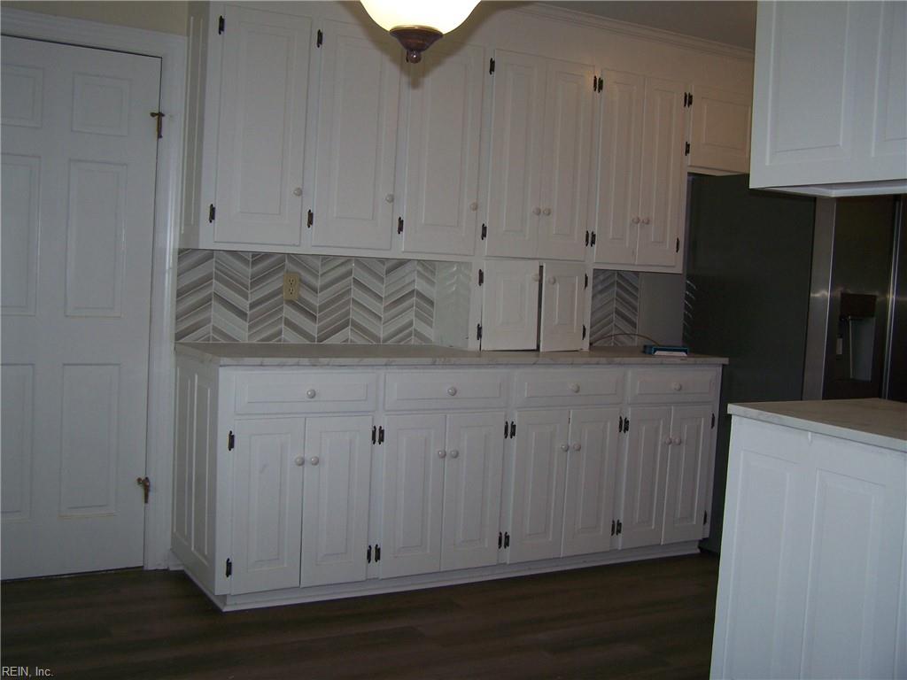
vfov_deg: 37.7
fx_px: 996
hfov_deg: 49.0
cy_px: 340
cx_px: 454
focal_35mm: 38
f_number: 2.8
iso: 80
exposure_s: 1/60
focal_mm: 6.3
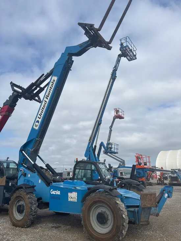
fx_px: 181
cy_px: 120
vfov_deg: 67.3
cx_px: 90
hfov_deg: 53.1
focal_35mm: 26
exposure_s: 1/4630
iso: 50
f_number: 1.6
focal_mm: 5.96
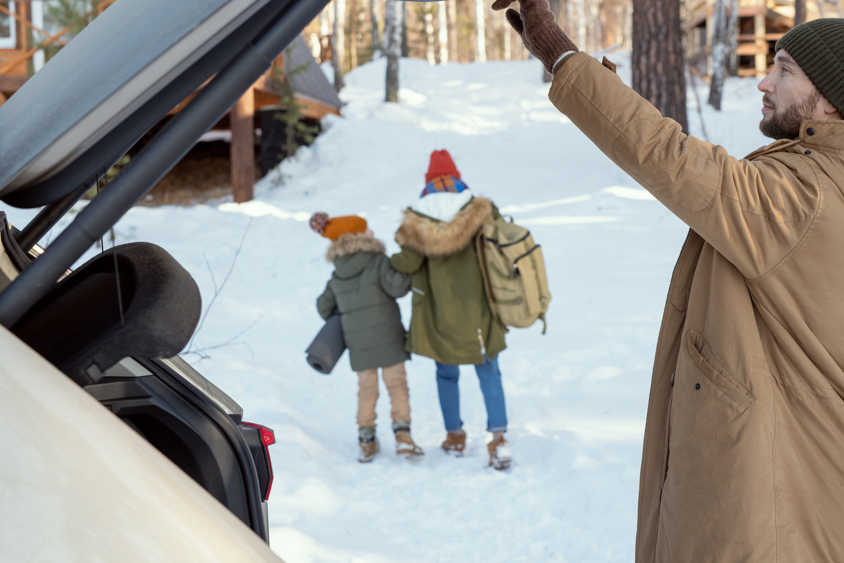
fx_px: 1524
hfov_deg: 30.8
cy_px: 220
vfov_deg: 20.9
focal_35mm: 65
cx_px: 522
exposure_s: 1/400
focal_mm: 50
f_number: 5.6
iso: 400
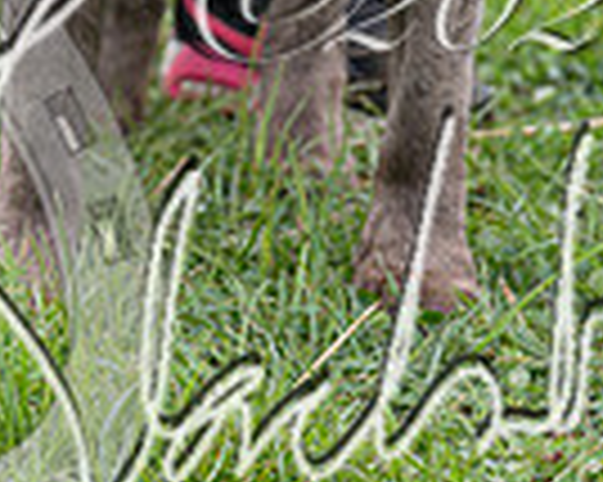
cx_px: 178
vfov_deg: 3.8
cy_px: -162
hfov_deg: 4.8
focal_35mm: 402
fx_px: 7169
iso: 400
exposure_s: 1/1600
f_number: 4
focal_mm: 85
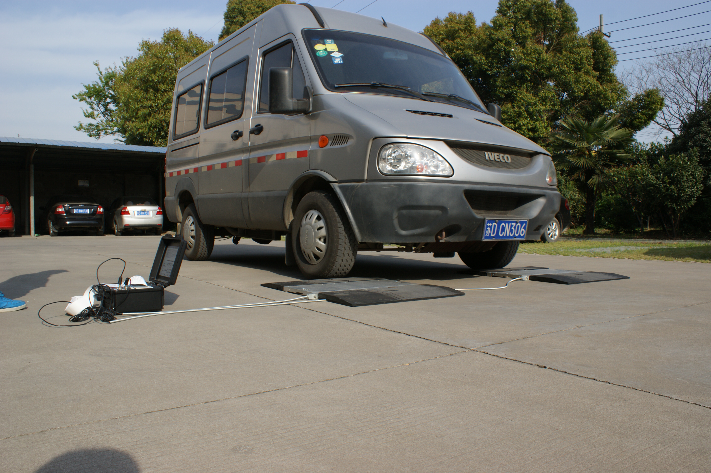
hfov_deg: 67.4
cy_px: 236
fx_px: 533
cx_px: 356
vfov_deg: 47.9
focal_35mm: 27
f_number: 10
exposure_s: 1/200
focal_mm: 18
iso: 100
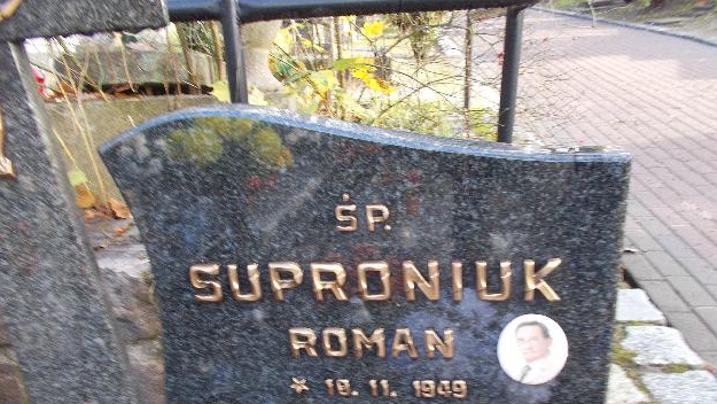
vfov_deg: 39.8
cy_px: 265
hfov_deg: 66.0
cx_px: 351
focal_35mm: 29
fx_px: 552
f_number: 3.2
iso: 100
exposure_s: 1/25
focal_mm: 4.6
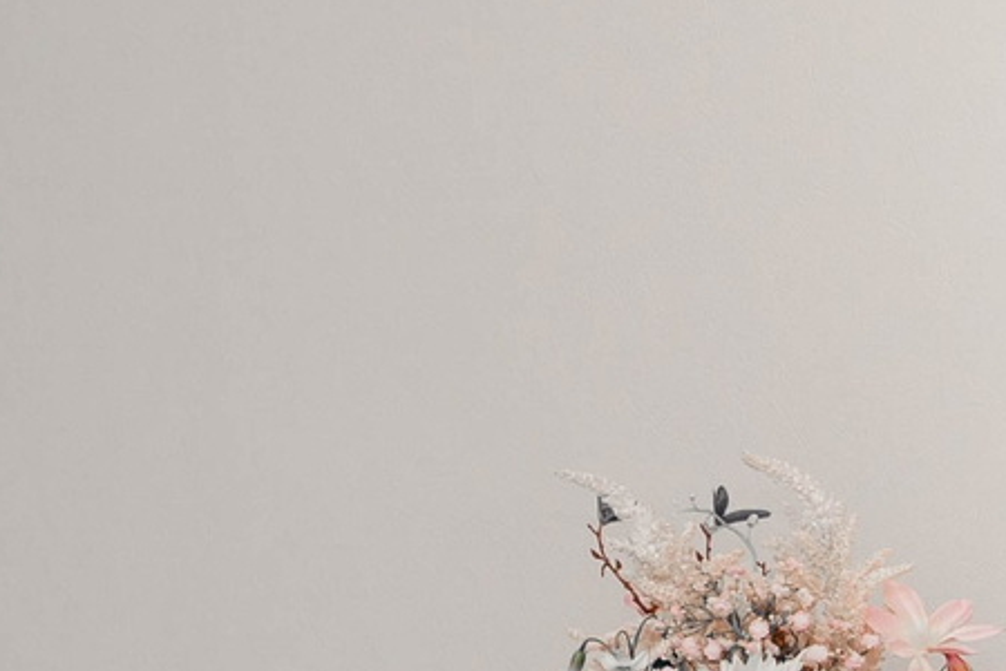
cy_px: 932
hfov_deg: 8.7
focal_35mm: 205
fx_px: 5728
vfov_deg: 6.6
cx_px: -1764
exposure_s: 1/200
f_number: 3.2
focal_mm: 36
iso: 125
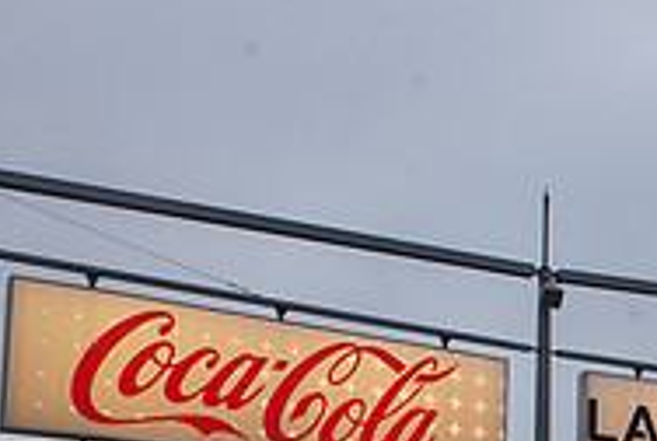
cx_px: 832
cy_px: 600
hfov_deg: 24.2
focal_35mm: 74
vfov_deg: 17.2
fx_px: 1353
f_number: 10
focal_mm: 24
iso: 400
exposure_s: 1/80
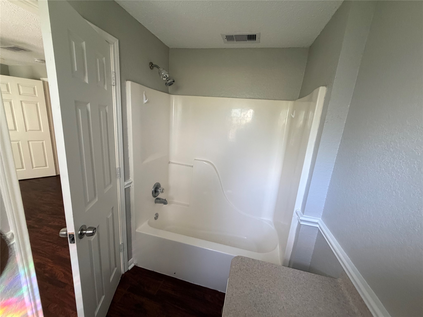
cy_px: 158
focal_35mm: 14
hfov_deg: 102.1
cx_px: 212
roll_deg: -4.1
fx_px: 171
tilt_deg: -12.7
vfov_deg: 85.7
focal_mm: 2.22
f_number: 2.2
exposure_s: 1/60
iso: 320
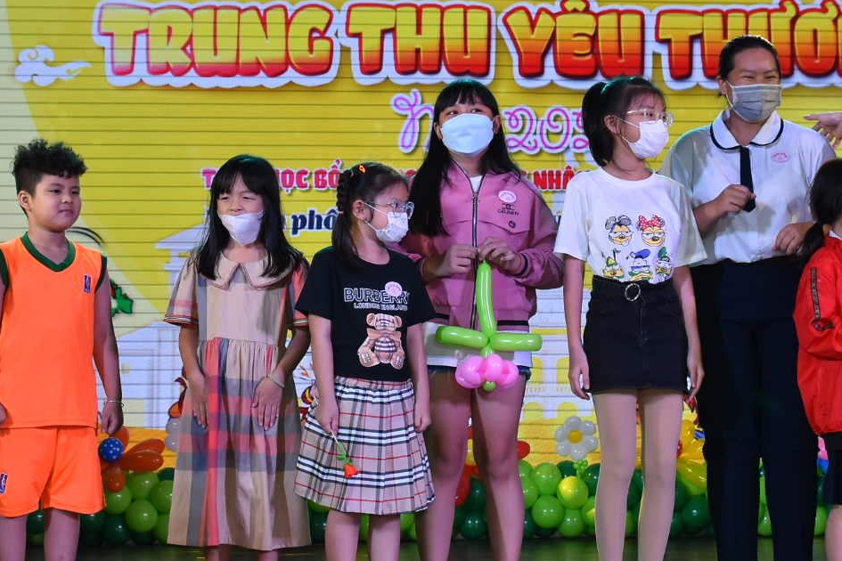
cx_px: 480
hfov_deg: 28.0
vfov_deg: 18.9
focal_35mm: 72
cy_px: 207
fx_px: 1684
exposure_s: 1/200
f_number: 5.6
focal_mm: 28
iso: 800
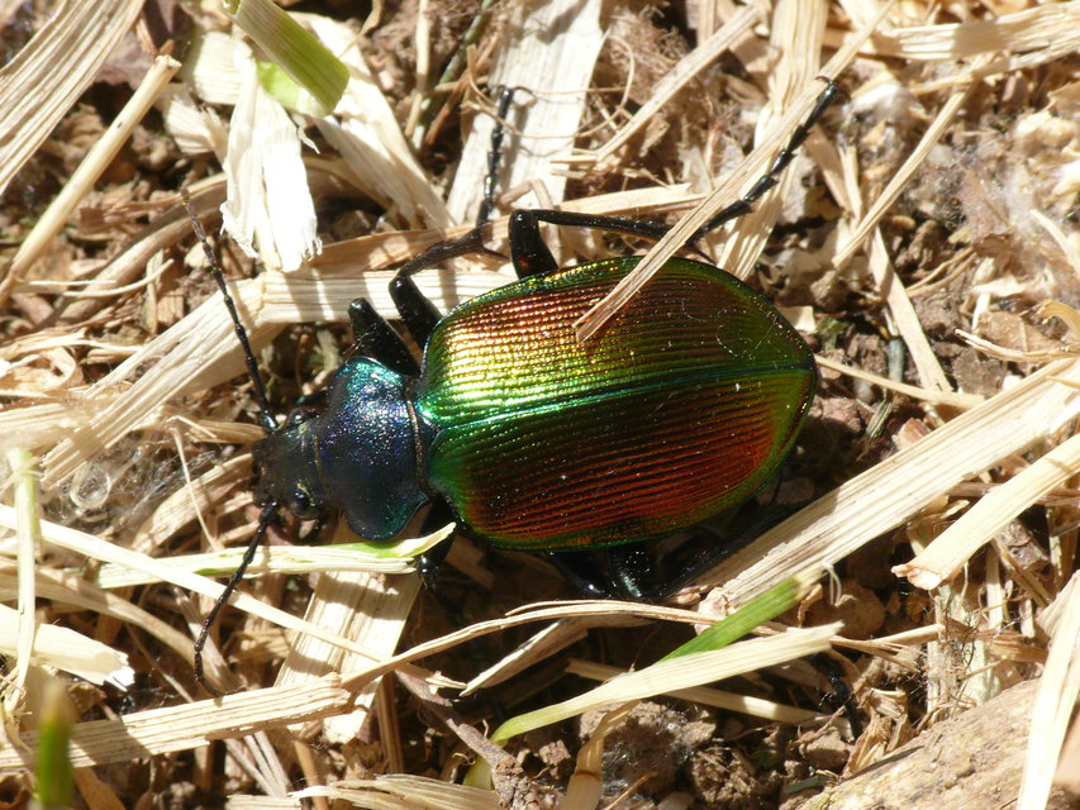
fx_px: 5398
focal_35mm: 173
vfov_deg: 8.6
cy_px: 405
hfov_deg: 11.4
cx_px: 540
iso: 200
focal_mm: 36.7
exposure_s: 1/200
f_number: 10
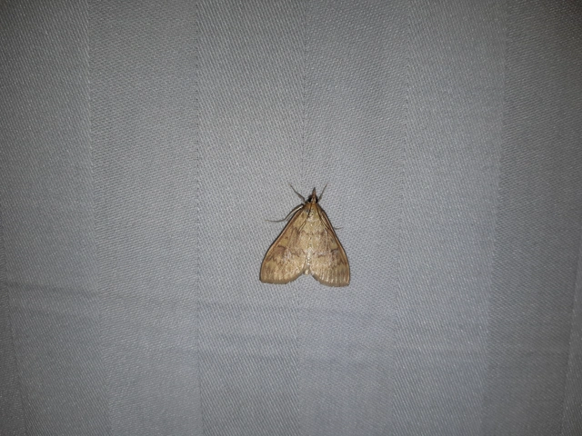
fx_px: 437
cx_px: 291
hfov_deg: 67.3
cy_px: 218
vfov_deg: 53.1
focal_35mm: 26
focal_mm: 3.93
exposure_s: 1/1548
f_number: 1.7
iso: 40
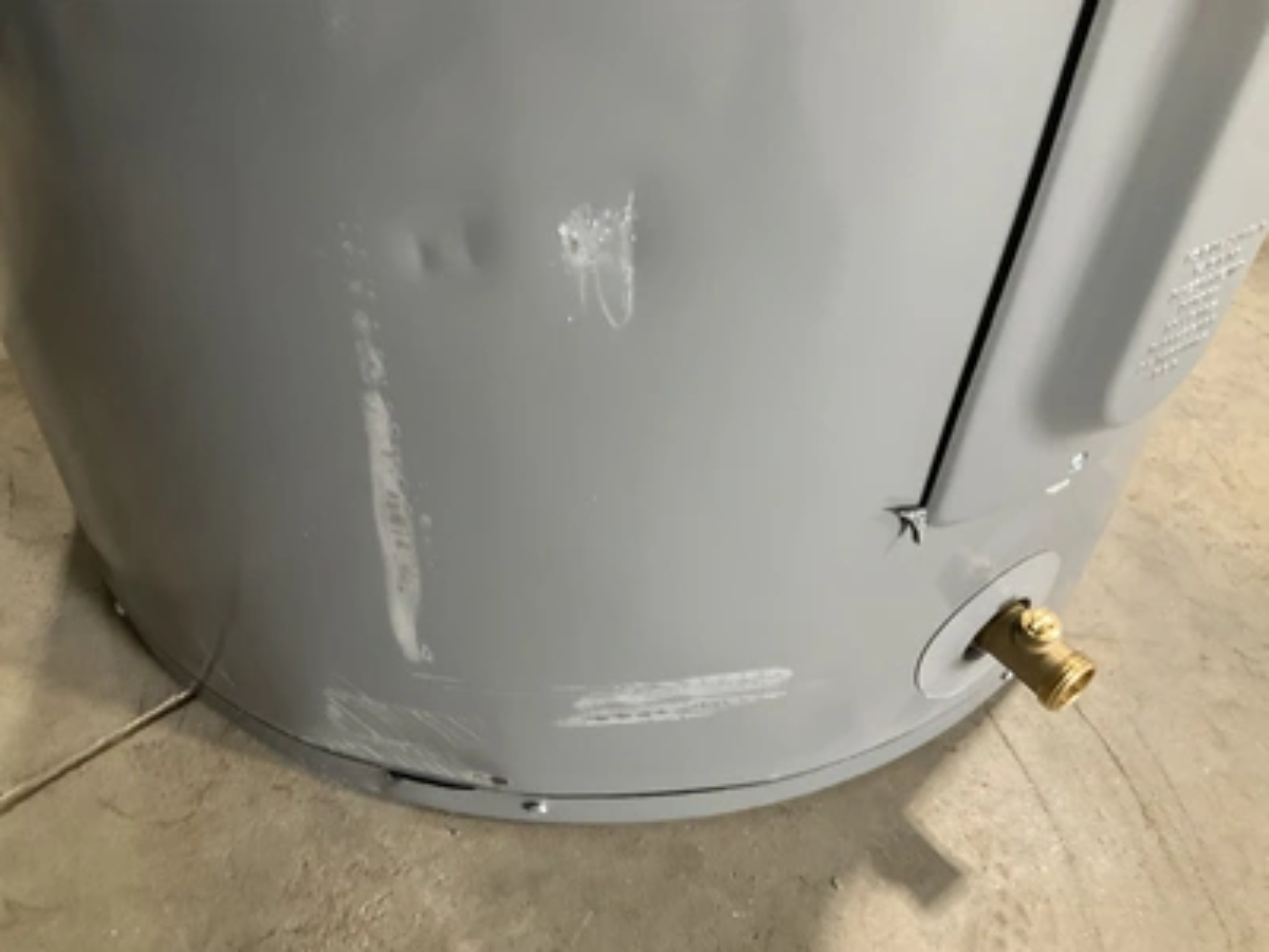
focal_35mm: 29
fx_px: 1063
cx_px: 634
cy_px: 476
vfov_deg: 48.2
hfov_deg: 61.7
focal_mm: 3
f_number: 1.8
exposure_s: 1/60
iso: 200
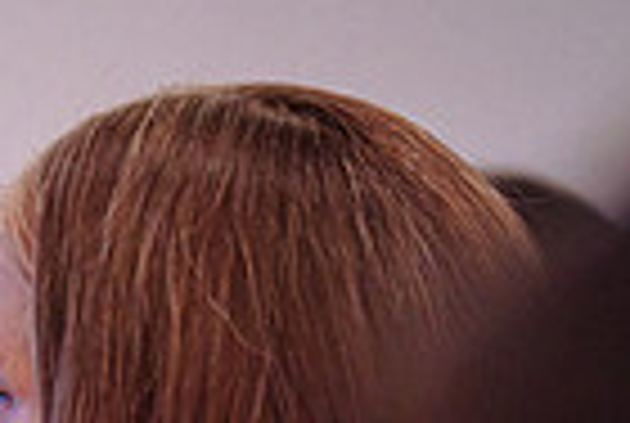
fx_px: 15731
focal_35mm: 897
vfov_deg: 1.5
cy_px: 717
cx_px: -291
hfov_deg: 2.3
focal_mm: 200
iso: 2500
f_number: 2.8
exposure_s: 1/200
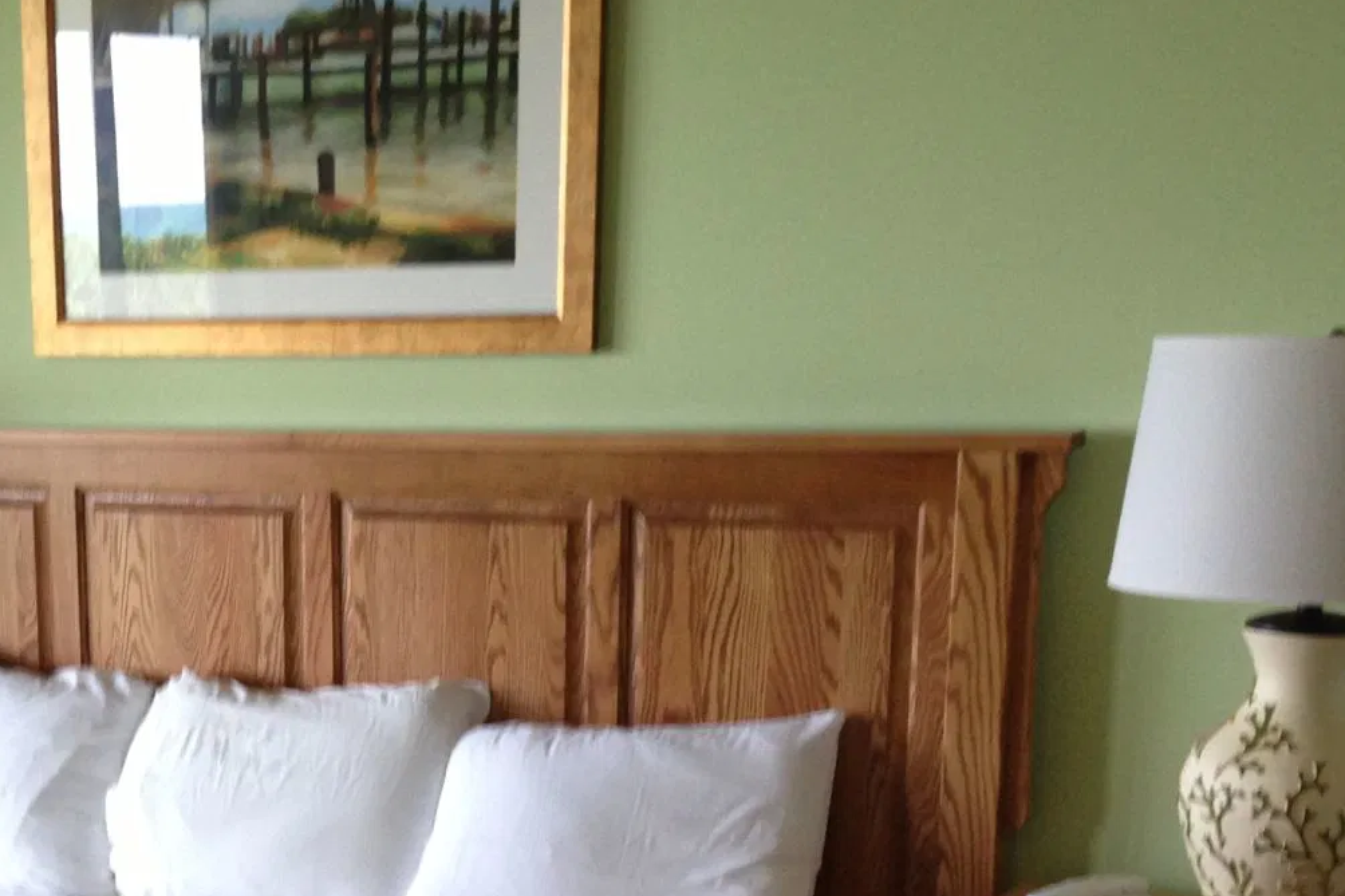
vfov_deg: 18.9
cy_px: 916
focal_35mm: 70
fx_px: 2615
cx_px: 107
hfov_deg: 27.7
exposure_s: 1/20
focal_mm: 4.13
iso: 125
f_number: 2.4
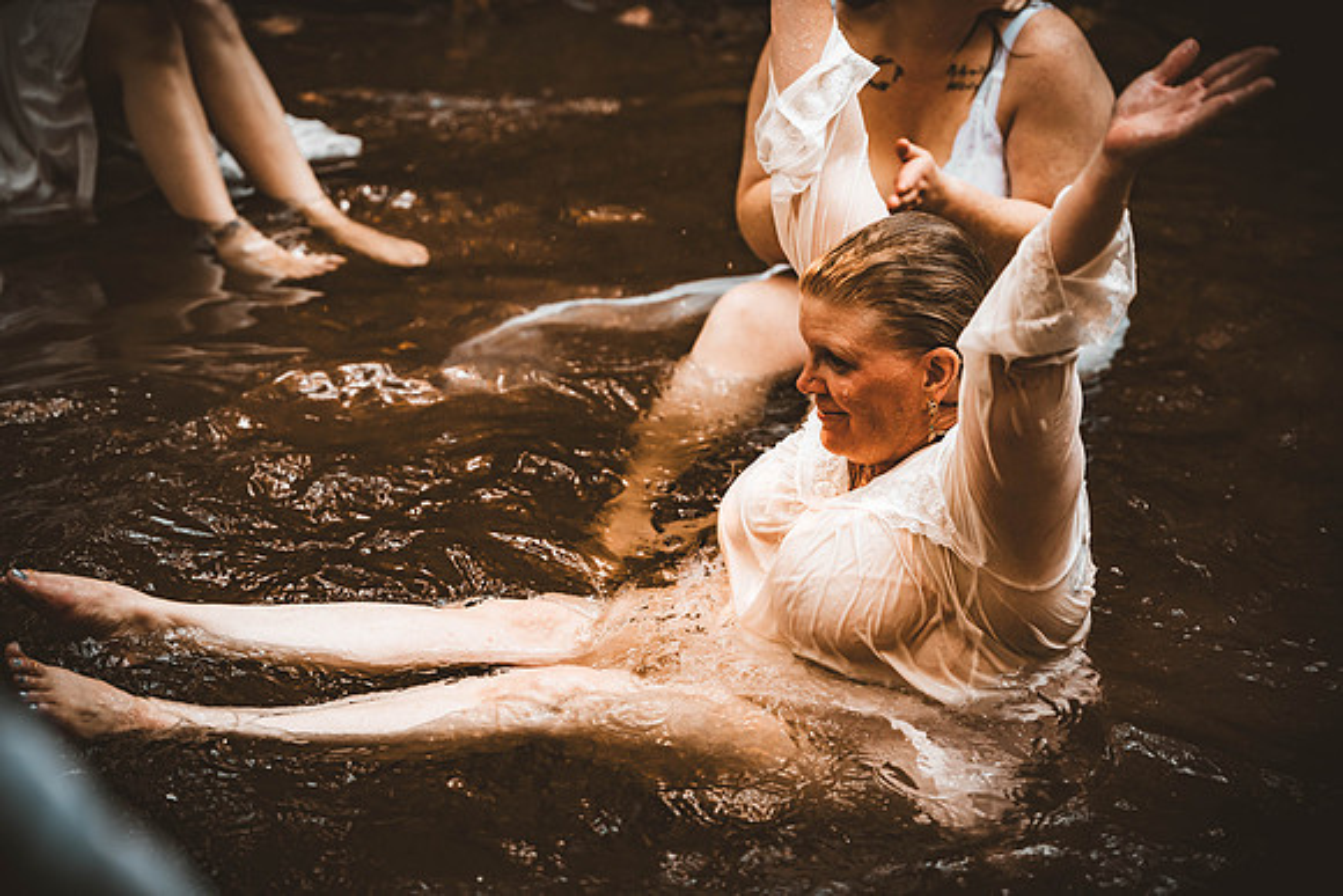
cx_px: 672
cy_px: 448
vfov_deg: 14.9
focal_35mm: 92
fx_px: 3433
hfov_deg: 22.1
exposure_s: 1/400
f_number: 2.8
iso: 1000
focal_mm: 92
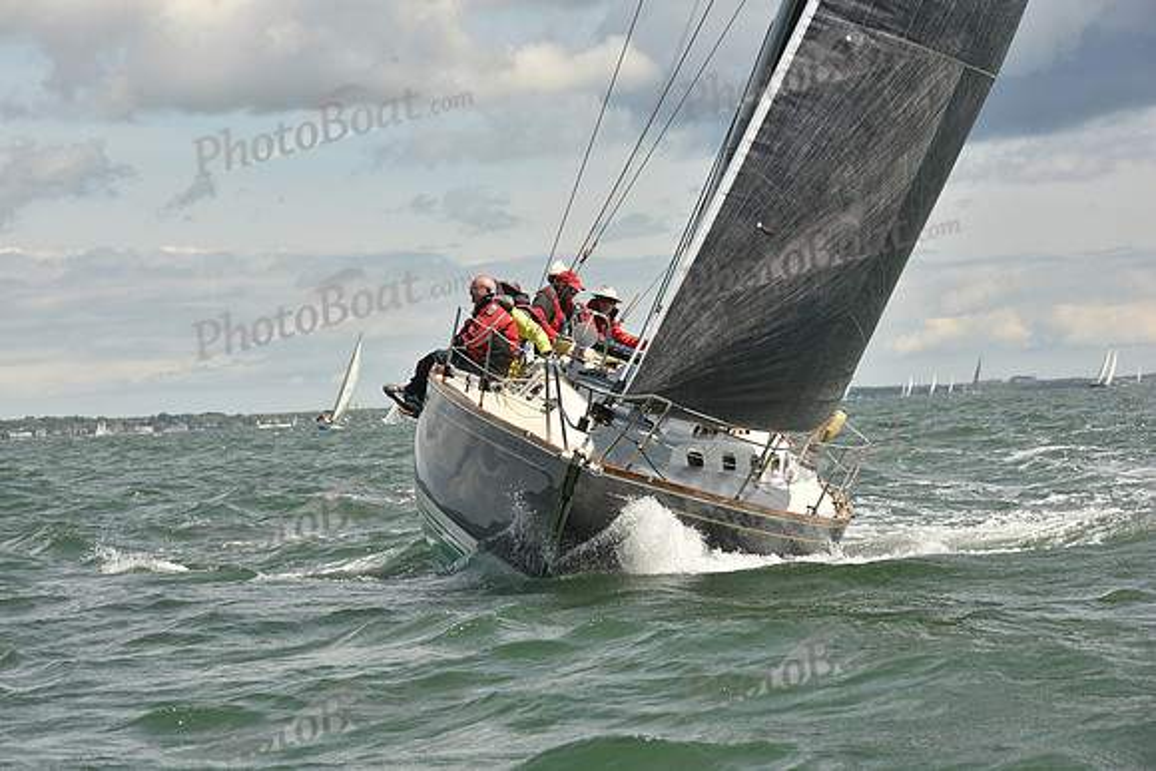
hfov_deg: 14.7
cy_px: 386
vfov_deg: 9.8
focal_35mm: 140
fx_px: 4496
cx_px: 578
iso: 320
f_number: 13
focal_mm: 140
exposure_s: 1/800
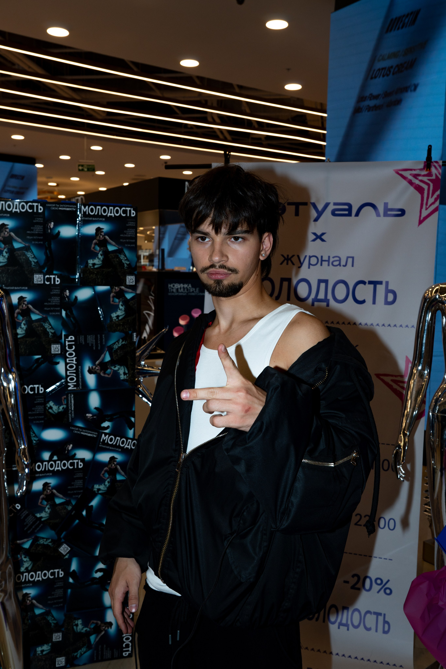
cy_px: 334
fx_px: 697
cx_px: 223
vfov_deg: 51.3
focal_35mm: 38
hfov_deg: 35.5
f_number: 5.6
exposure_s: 1/160
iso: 250
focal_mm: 25
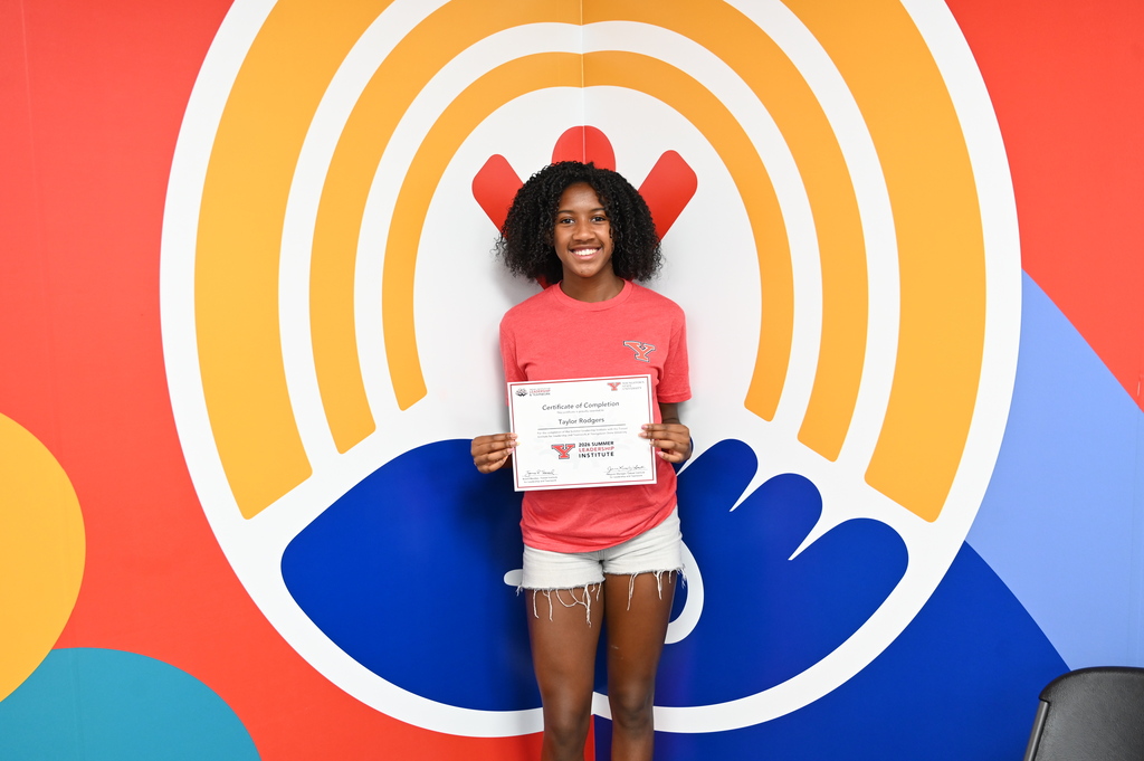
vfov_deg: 41.6
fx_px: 1000
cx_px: 572
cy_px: 380
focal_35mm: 32
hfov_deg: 59.5
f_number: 4.5
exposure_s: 1/80
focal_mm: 31.5
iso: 2000
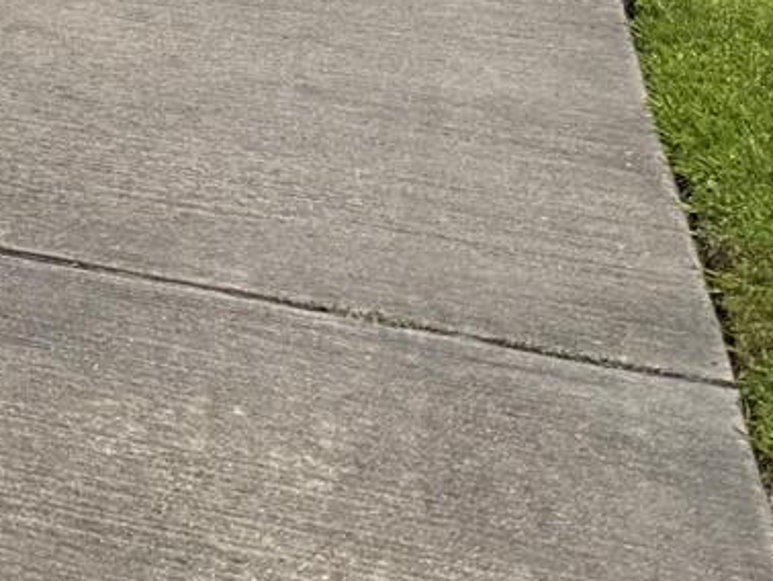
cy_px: -796
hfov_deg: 11.8
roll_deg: -3.4
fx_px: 2905
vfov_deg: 10.0
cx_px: -1192
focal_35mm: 130
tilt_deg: +2.1
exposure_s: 1/7353
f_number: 1.78
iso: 80
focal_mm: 6.76
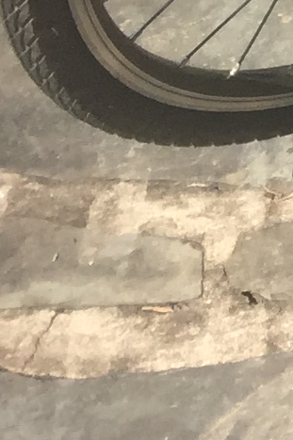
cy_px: -597
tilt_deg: -25.4
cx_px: 1367
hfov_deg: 5.3
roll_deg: +1.2
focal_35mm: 211
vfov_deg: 8.9
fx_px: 2578
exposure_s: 1/842
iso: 32
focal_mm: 4.15
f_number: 2.2
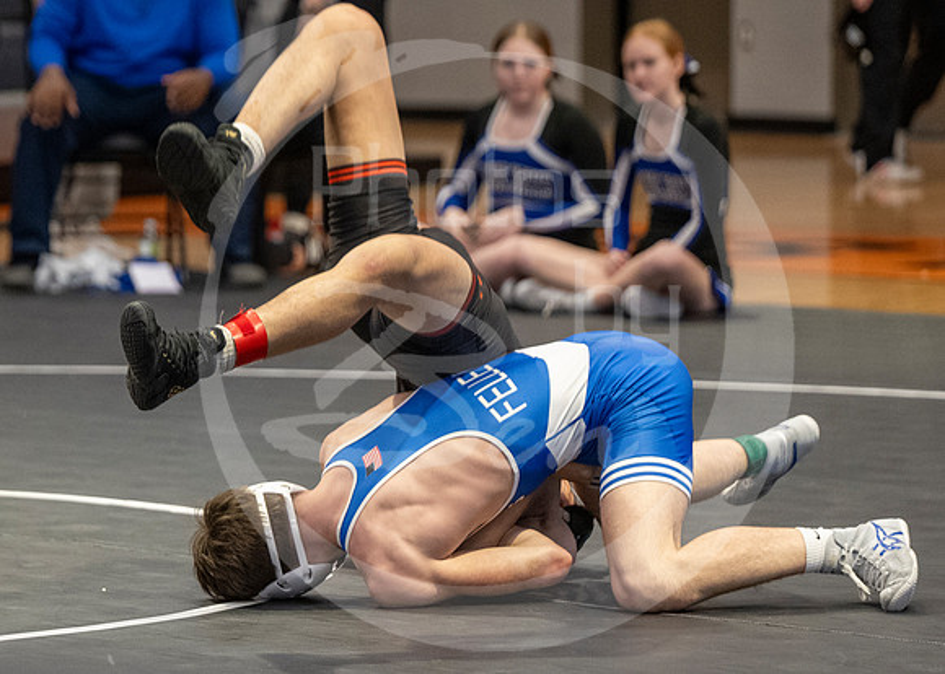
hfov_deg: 8.6
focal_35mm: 235
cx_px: 311
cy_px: 657
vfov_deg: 6.1
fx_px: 6303
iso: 3200
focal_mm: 115
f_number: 2.8
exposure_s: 1/1000
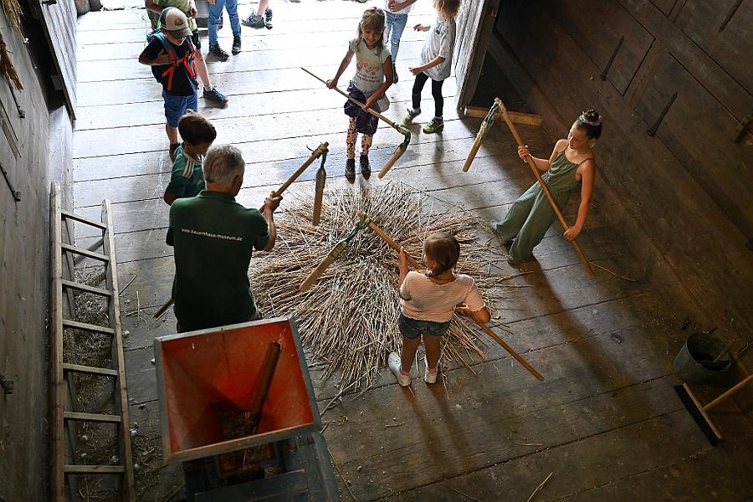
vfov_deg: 45.0
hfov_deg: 63.7
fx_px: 607
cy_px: 251
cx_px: 376
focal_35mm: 29
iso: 2000
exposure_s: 1/80
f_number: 3.2
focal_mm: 29
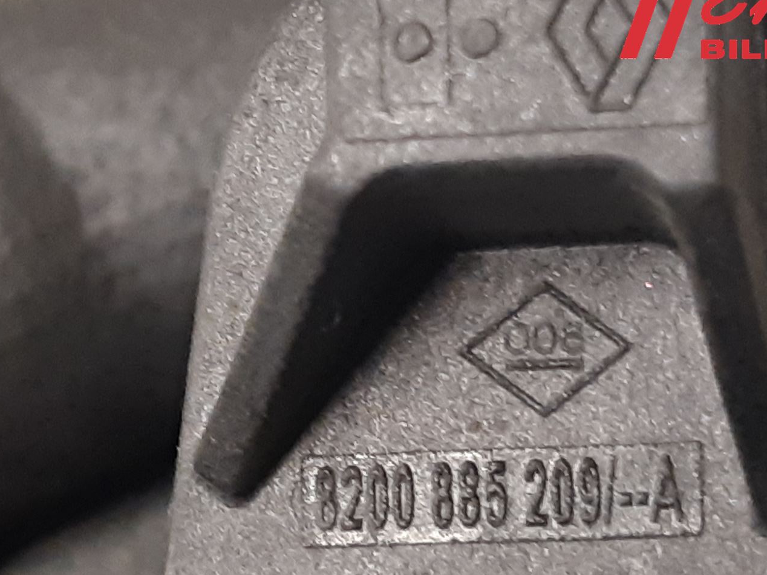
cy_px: 421
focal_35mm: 42
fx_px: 931
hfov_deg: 44.8
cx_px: 371
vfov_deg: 33.8
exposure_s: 1/25
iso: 200
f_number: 1.7
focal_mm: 3.93
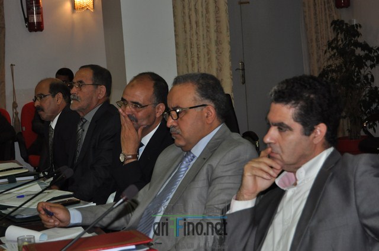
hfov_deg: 24.6
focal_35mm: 82
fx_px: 867
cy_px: 126
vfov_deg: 16.5
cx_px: 190
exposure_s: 1/60
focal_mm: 55
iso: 800
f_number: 5.6
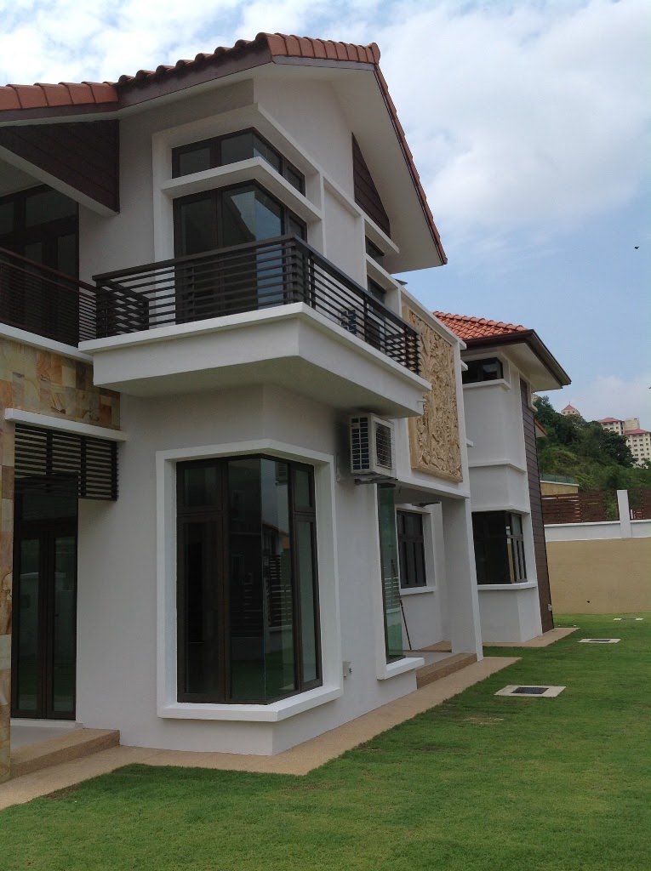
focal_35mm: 35
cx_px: 326
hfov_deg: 40.6
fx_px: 880
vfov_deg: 52.7
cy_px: 436
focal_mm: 4.28
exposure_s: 1/1779
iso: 80
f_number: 2.4
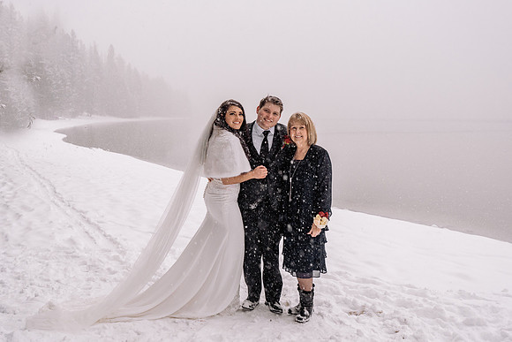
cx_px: 257
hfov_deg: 51.7
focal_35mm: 37
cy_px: 166
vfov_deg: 35.8
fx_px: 529
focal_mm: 35
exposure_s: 1/250
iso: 1250
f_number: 5
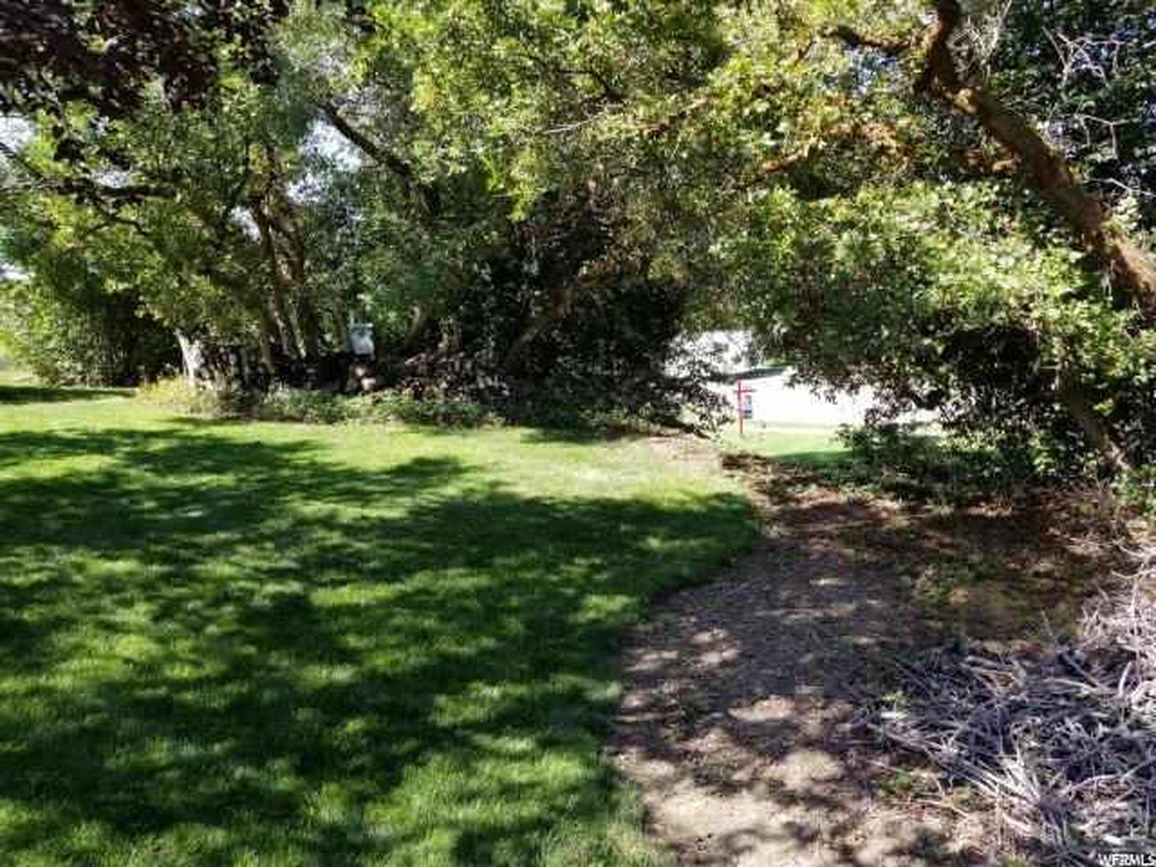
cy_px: 434
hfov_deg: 67.3
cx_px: 578
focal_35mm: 26
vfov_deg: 53.1
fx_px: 868
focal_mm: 4.25
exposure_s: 1/530
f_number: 1.7
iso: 50
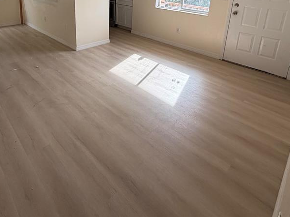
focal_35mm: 24
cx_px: 119
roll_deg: -1.6
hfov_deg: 71.0
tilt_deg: -15.3
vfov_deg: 51.7
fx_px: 201
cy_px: 31
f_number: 2.2
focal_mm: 2.22
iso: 50
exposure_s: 1/212
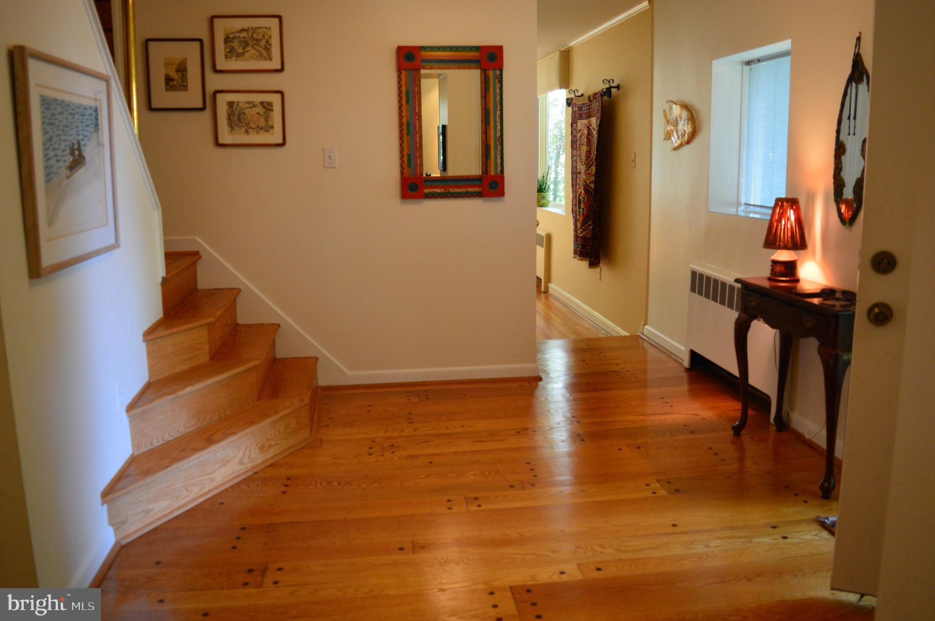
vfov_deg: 43.5
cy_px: 310
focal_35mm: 30
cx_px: 468
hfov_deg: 62.0
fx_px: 778
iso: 800
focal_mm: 20
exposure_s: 1/50
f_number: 3.5
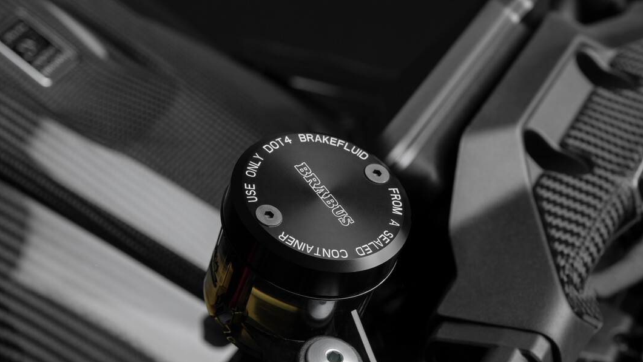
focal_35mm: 83
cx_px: 309
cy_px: 204
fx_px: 1415
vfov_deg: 14.6
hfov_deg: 25.6
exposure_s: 1/200
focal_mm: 70
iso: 400
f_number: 10
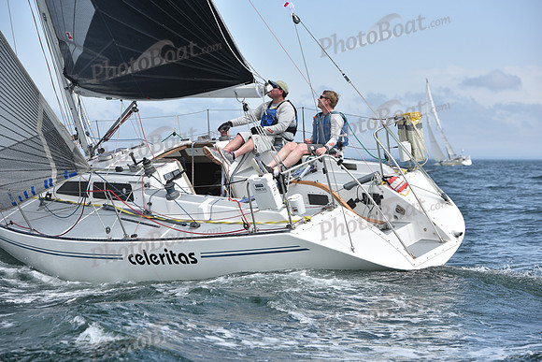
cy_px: 181
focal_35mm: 112
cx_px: 271
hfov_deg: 18.3
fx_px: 1687
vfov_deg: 12.2
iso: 200
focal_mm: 112
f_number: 6.3
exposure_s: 1/1250
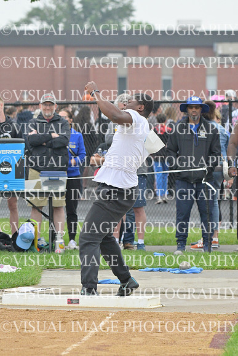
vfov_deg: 7.6
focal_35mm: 270
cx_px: 119
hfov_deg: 5.1
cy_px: 178
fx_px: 2676
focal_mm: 180
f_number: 5.6
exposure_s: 1/2000
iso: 2500
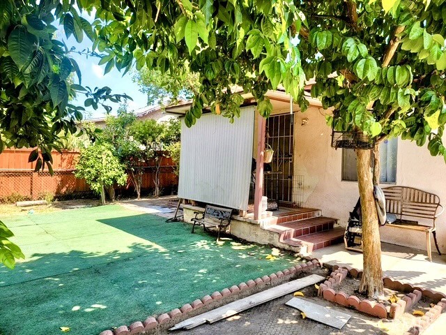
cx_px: 223
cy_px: 168
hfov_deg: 71.6
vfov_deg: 56.8
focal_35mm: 24
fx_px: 309
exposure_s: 1/266
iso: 16
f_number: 1.8
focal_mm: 6.7
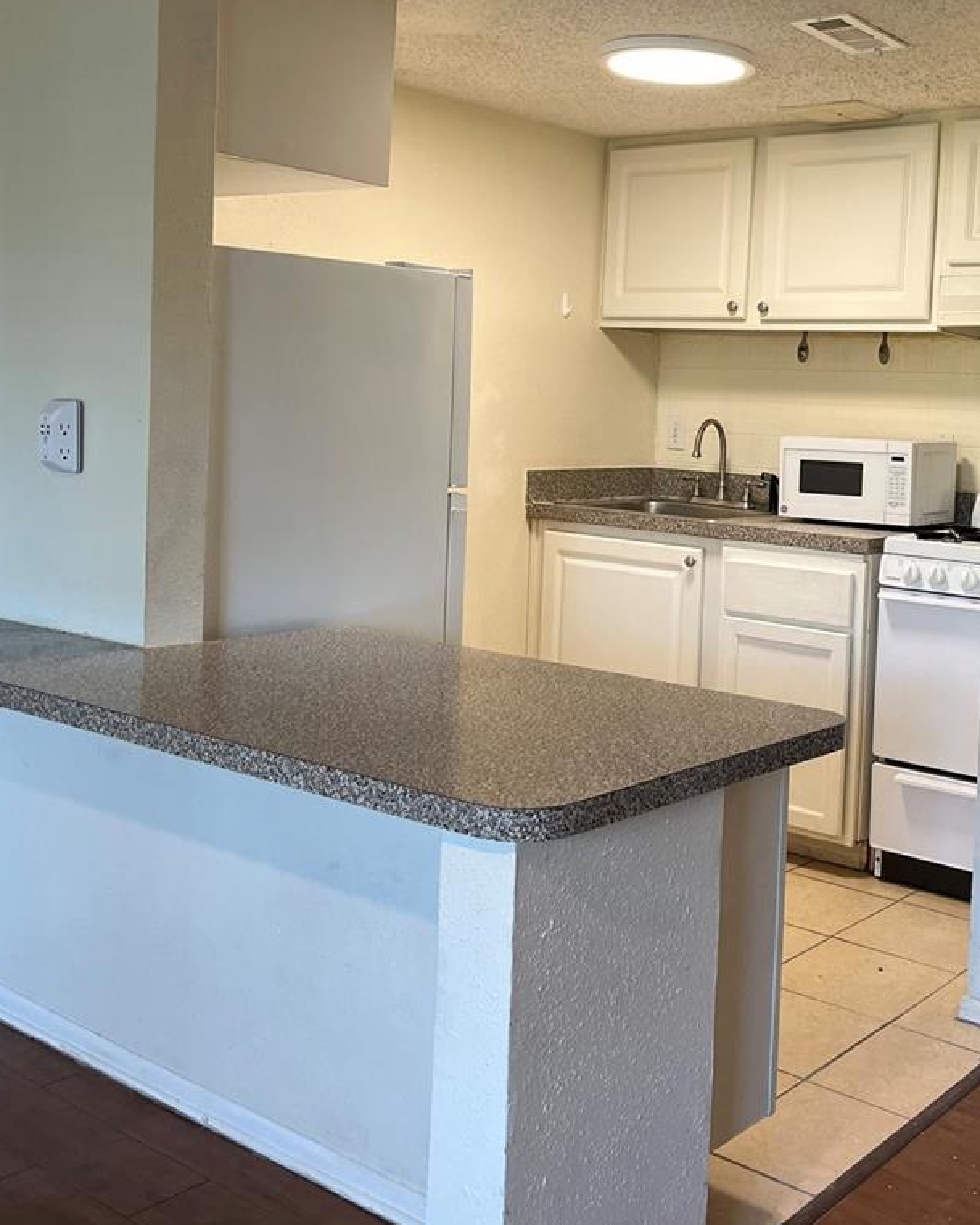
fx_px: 1450
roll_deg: -1.5
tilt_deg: -1.5
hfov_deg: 36.8
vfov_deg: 45.4
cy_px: 460
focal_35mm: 40
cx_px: 682
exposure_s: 1/120
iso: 125
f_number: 1.6
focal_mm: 5.1
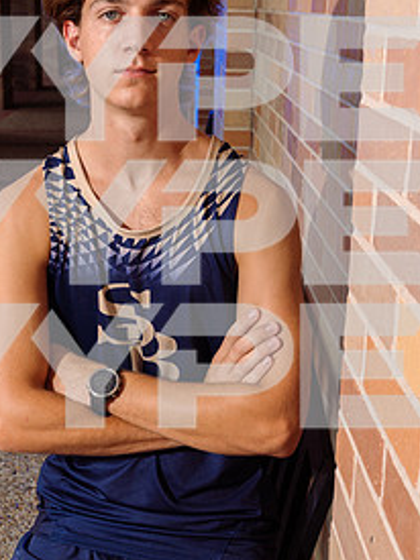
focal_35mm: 55
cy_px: 224
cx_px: 139
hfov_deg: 26.4
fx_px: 890
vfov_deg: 34.8
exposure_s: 1/250
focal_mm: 35
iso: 250
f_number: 7.1
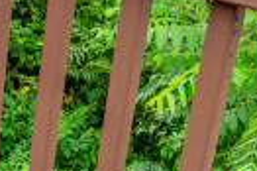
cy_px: 29
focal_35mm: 86
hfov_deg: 21.0
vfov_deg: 15.7
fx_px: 613
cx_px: -96
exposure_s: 1/25
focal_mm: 10
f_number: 8
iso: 400
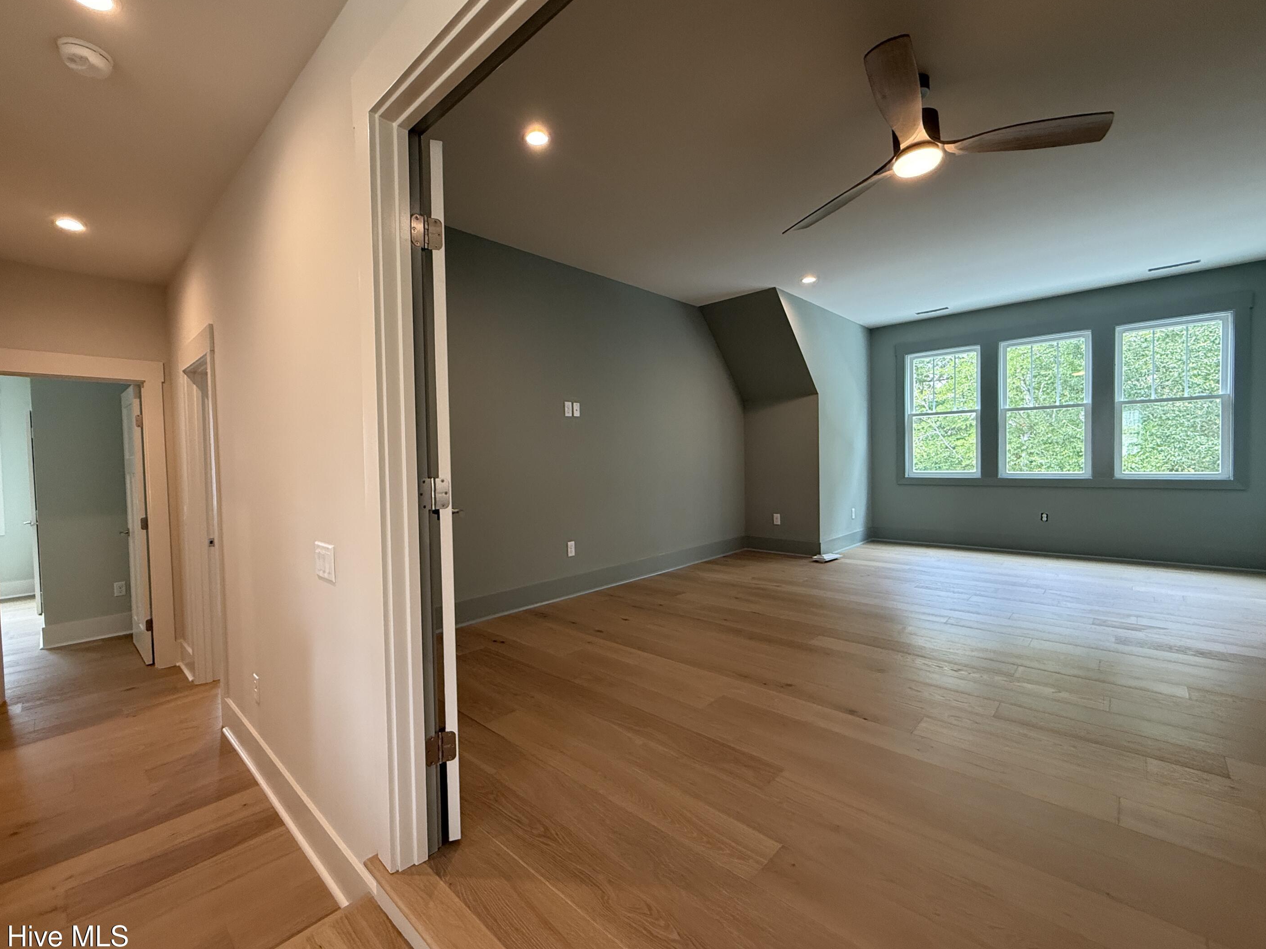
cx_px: 590
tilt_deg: -1.3
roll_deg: +0.6
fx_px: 549
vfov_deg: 81.7
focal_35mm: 15
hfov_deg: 98.0
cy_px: 474
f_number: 2.2
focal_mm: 2.22
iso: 320
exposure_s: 1/120
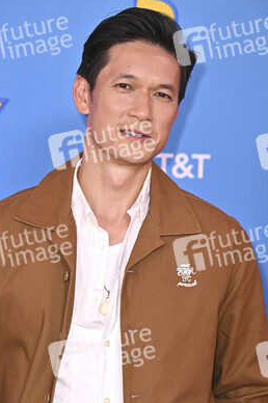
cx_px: 132
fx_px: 1510
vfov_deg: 15.2
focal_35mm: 135
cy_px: 197
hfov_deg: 10.1
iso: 1250
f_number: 6.3
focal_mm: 131
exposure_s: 1/250
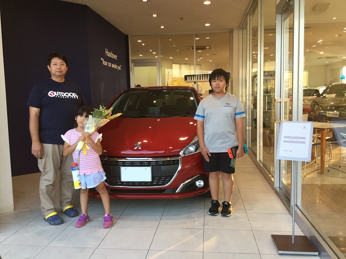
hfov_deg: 58.4
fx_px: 310
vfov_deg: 45.4
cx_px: 173
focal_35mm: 31
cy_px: 130
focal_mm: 3.3
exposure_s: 1/30
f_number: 2.4
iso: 25
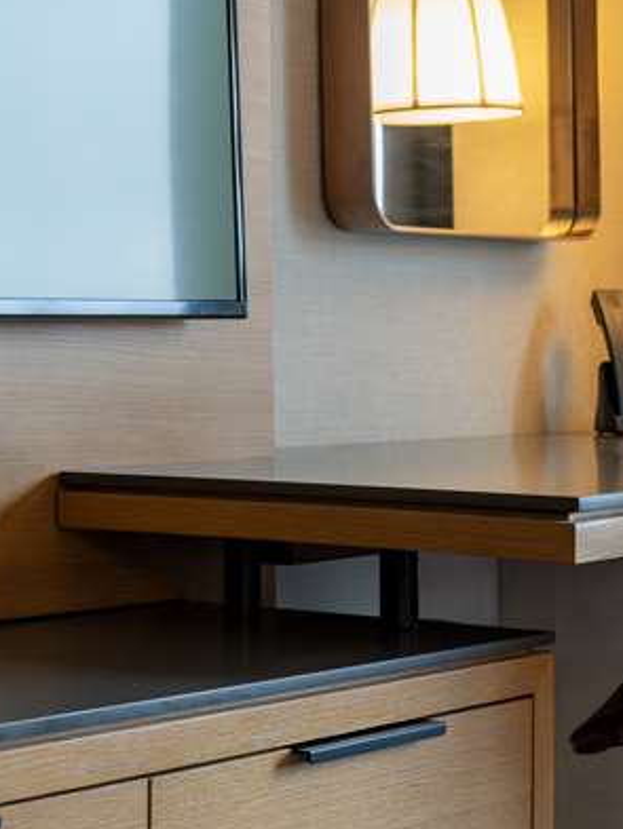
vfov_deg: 20.6
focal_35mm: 95
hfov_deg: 15.4
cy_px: 407
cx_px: 554
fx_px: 2278
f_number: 5
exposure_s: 1/30
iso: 1250
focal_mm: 38
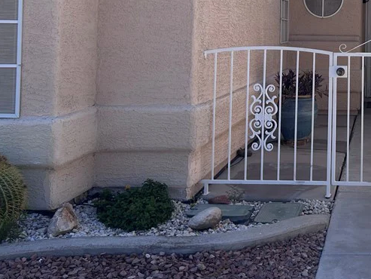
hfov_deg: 32.5
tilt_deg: +1.0
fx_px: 579
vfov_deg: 25.9
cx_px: 377
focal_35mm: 54
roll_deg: -0.3
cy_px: 11
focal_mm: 5.7
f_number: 1.5
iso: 50
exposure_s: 1/1751
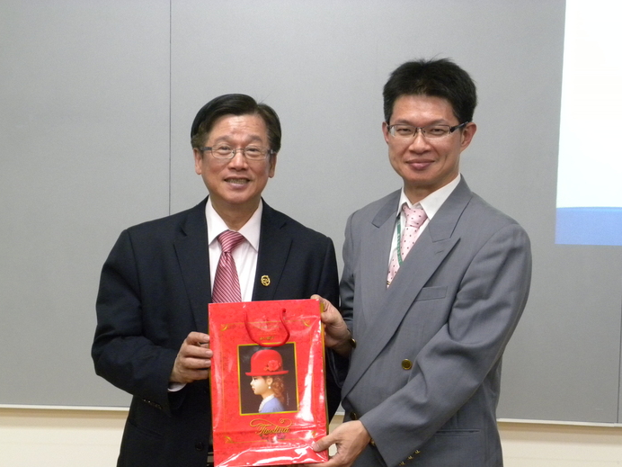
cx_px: 310
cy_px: 233
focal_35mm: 86
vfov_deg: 17.2
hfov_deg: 22.8
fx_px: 1545
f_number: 4
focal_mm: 15.1
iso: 400
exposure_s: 1/40.4
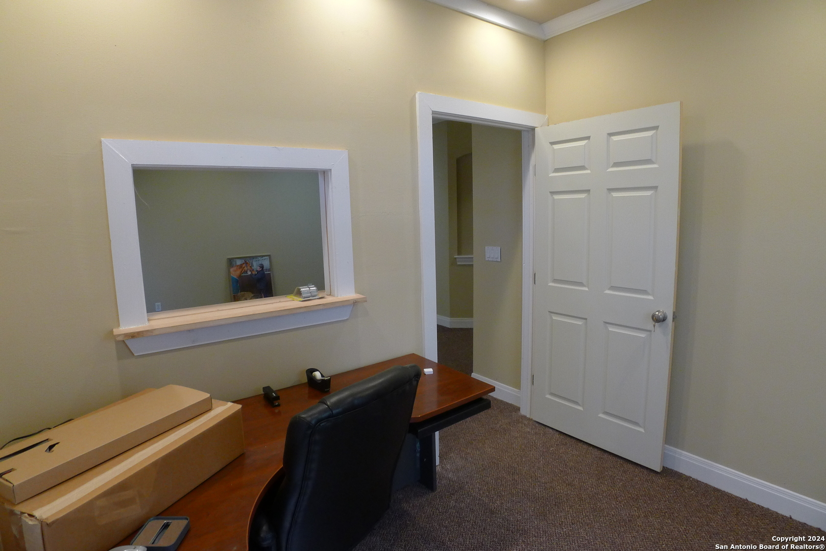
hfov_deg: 73.7
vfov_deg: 53.2
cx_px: 413
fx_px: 551
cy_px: 276
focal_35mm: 24
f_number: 4
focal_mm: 5.1
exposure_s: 1/60
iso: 250
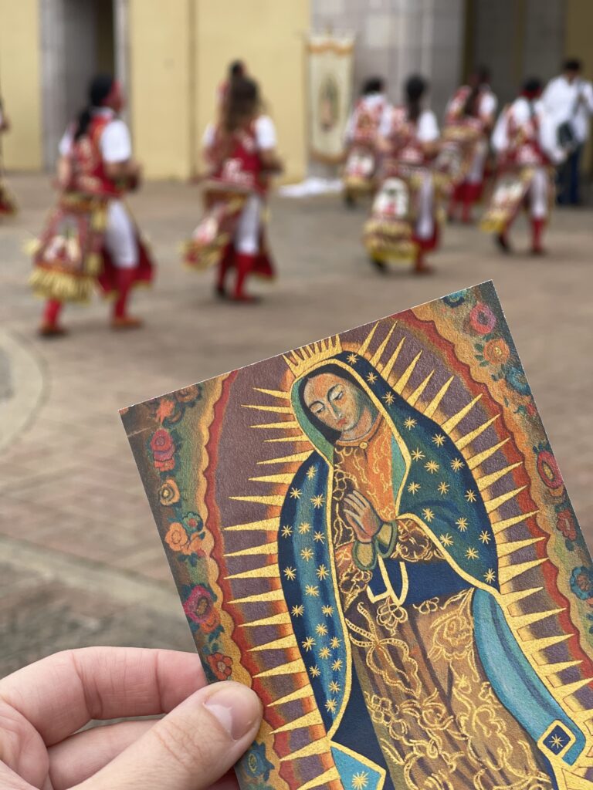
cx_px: 296
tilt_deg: -11.2
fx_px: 1462
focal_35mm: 64
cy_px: 395
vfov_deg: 30.3
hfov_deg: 22.9
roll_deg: -0.9
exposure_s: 1/166
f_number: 2.2
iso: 25
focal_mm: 7.5
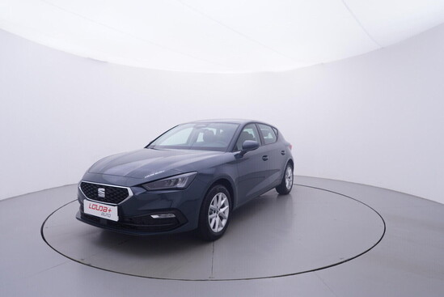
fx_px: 278
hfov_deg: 77.3
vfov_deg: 56.2
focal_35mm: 22
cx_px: 222
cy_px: 148
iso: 200
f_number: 5
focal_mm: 15
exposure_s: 1/80
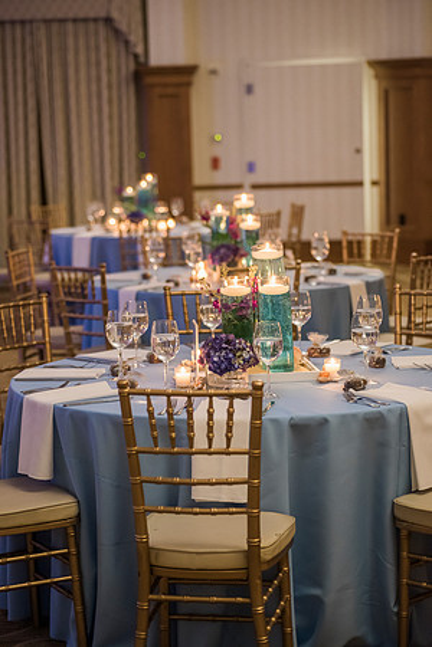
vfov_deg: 22.6
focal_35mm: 90
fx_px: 1620
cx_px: 216
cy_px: 324
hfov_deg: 15.2
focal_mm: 90
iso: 3200
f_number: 3.5
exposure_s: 1/60
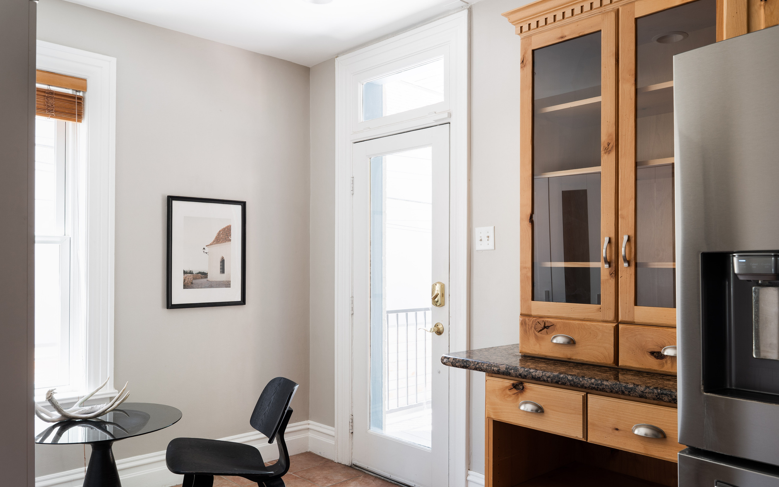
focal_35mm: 29
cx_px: 394
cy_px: 262
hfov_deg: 65.1
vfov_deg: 43.5
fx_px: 610
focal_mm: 27.7
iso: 100
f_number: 8
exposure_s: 1/2.5
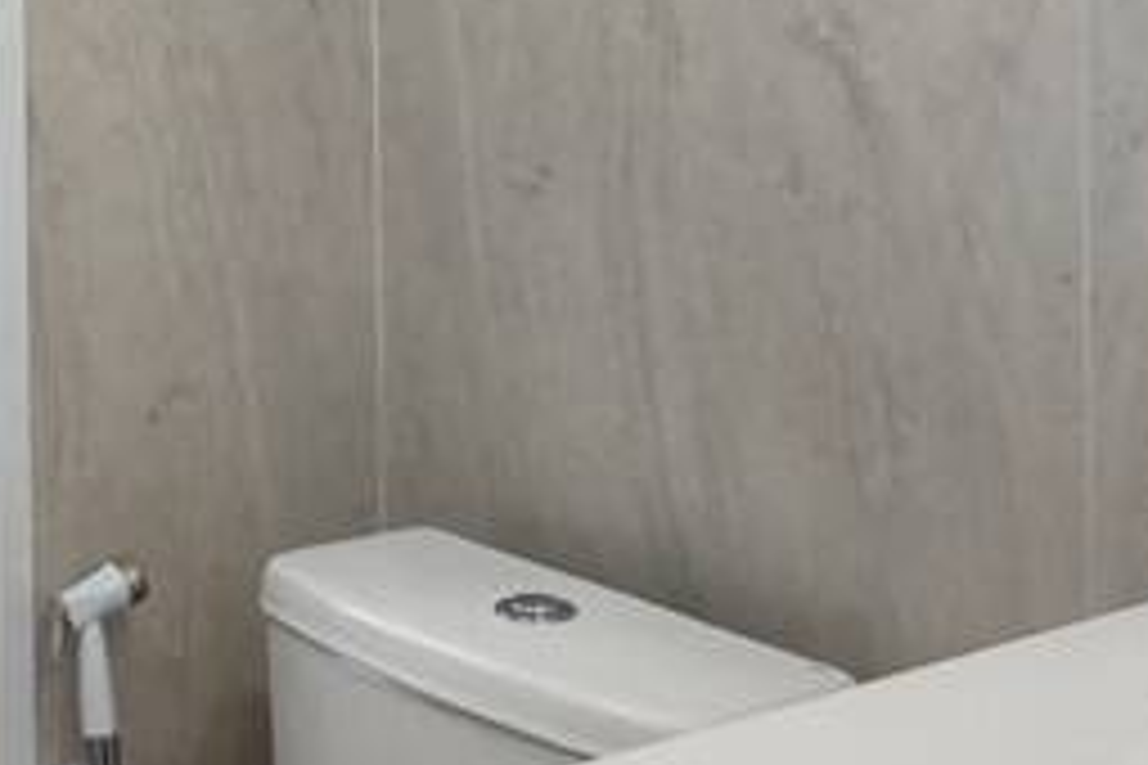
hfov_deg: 22.8
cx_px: 207
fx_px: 2806
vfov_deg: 14.9
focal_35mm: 88
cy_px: -189
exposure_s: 1/120
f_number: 2.2
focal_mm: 1.91
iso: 80
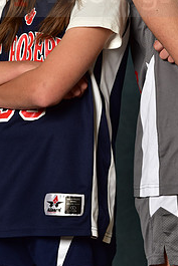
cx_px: 120
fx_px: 2111
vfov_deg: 7.2
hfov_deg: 4.8
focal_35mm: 285
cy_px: -15
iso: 200
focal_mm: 130
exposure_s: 1/200
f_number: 4.5
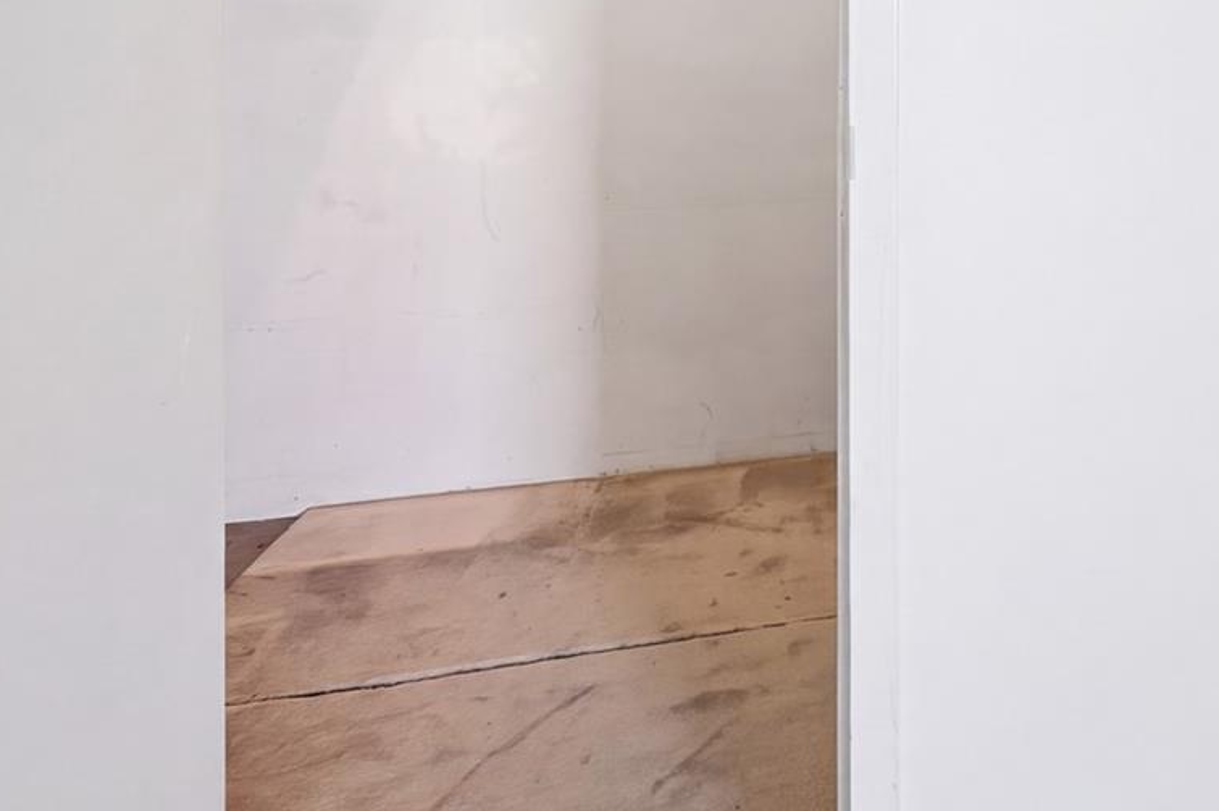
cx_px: 1276
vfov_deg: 32.2
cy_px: -2
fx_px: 1286
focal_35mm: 38
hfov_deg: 42.3
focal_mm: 14
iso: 200
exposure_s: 1/5
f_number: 11
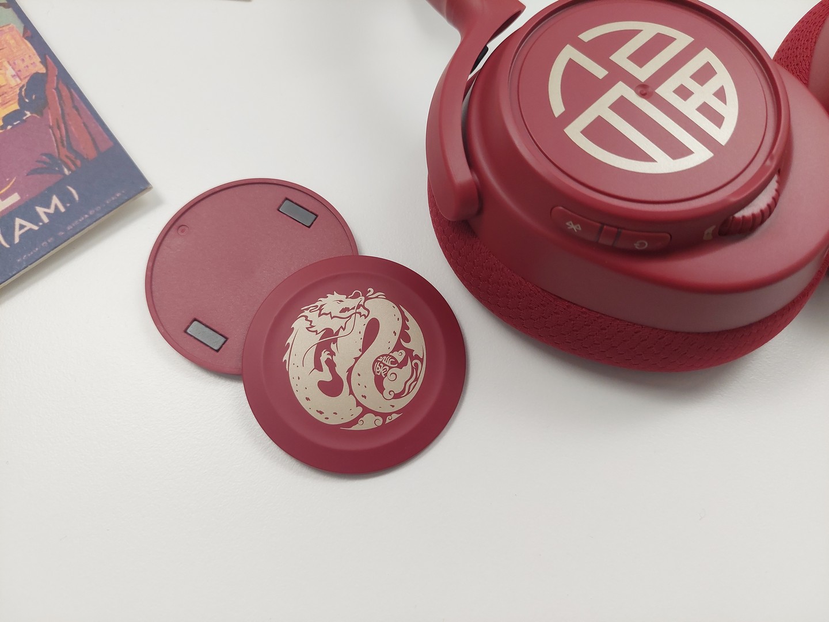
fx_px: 575
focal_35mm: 24
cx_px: 414
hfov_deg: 71.6
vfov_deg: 56.8
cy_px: 311
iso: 160
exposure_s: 1/120
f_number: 1.8
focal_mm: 5.23
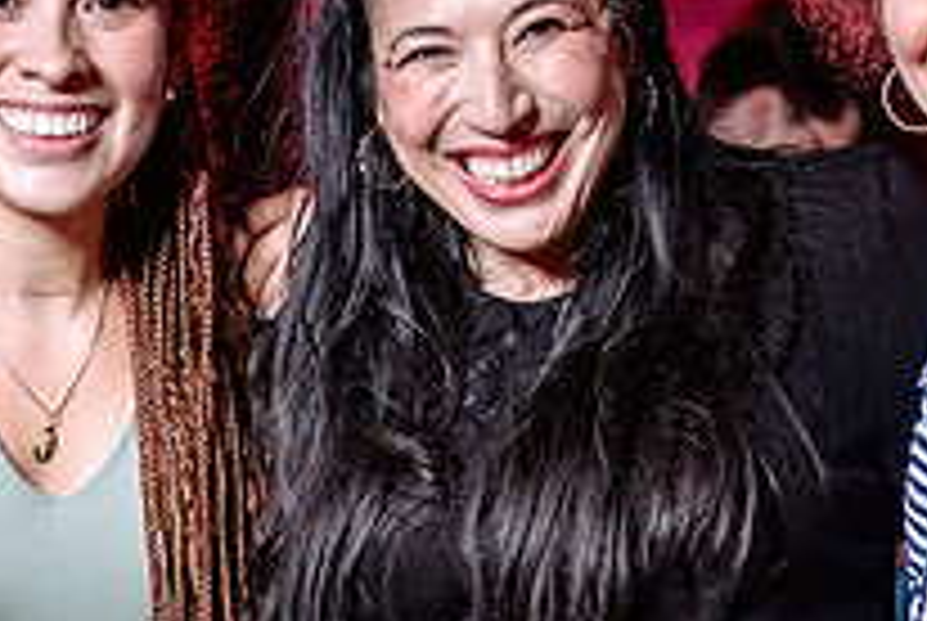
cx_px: 269
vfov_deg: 11.5
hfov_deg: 17.1
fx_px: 3069
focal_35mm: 119
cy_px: 469
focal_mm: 38
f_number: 3.2
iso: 1000
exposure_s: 1/60
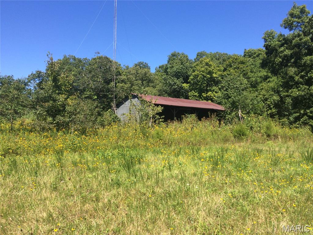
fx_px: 271
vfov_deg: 46.8
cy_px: 118
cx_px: 156
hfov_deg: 60.0
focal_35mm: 30
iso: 32
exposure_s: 1/1140
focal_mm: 4.12
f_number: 2.2
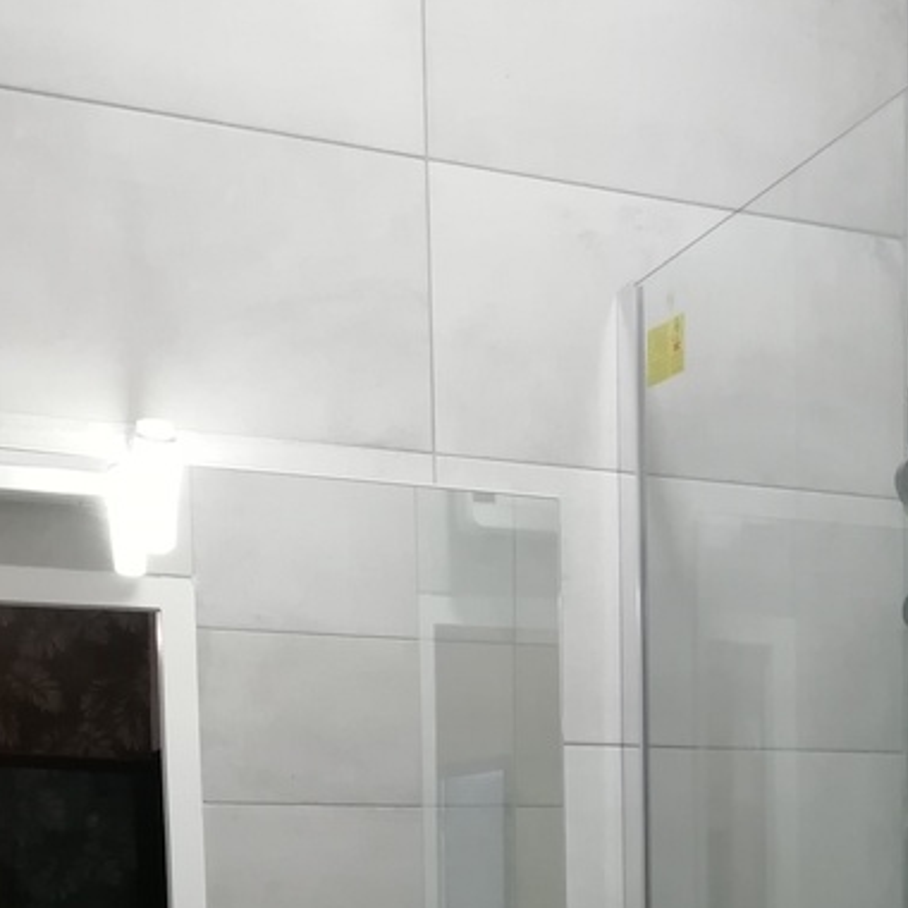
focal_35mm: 62
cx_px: 662
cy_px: 1094
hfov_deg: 27.4
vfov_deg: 25.0
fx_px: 1840
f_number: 2.2
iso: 100
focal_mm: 3.46
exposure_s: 1/33.3
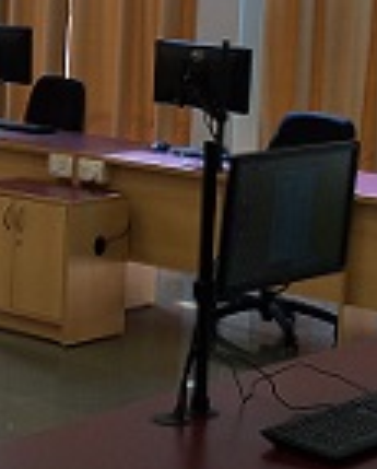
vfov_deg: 16.3
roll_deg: -0.9
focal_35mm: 116
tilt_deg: -3.2
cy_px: 34
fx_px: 1613
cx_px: -246
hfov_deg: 12.4
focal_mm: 4.15
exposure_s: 1/100
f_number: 2.2
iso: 64
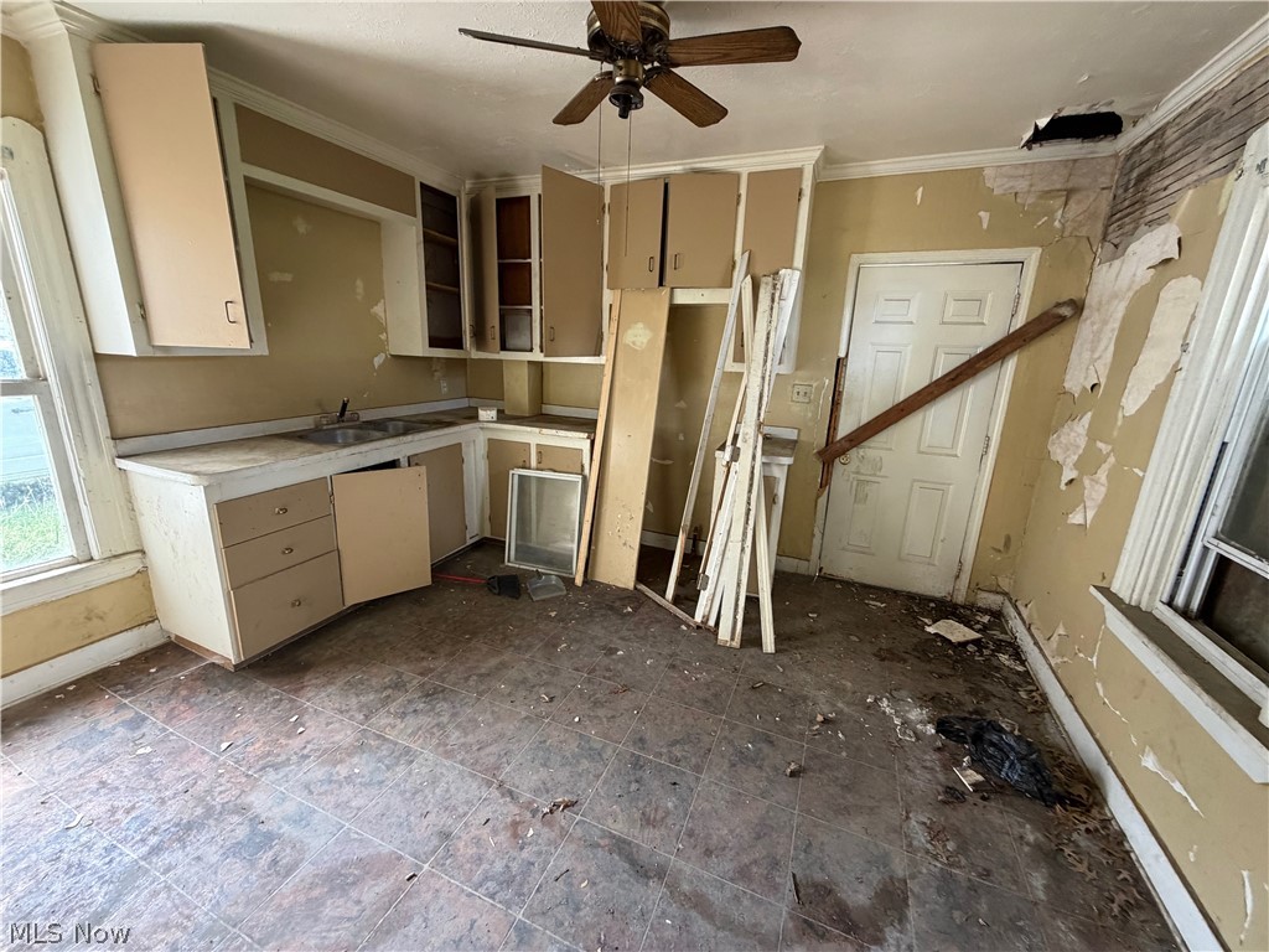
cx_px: 634
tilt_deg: -13.2
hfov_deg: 102.1
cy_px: 476
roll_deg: -1.8
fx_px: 513
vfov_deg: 85.7
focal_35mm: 14
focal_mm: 2.22
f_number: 2.2
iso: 320
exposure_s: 1/76
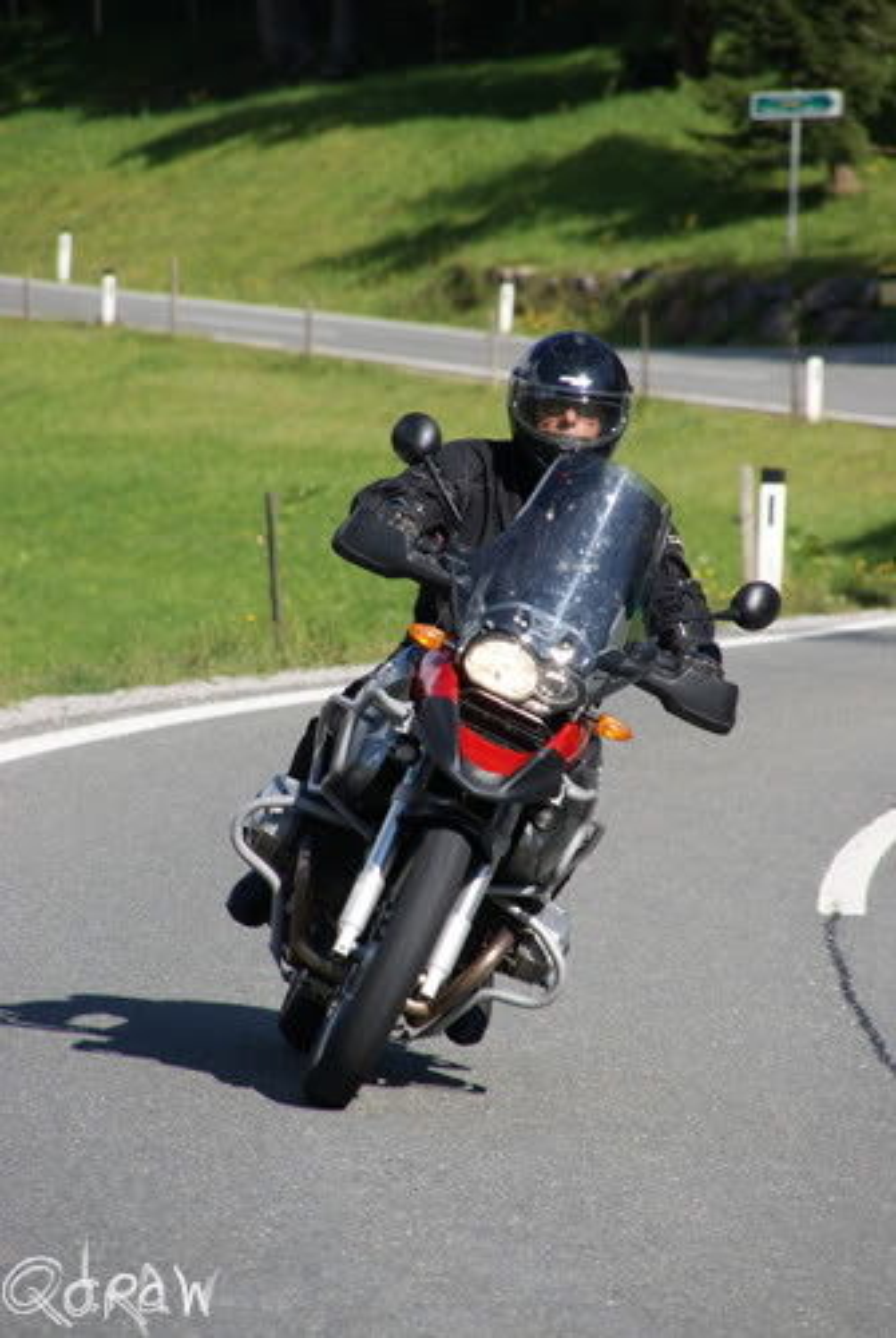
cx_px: 448
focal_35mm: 300
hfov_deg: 4.6
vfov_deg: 6.9
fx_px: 11161
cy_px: 669
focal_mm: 200
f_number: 7.1
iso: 100
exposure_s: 1/320
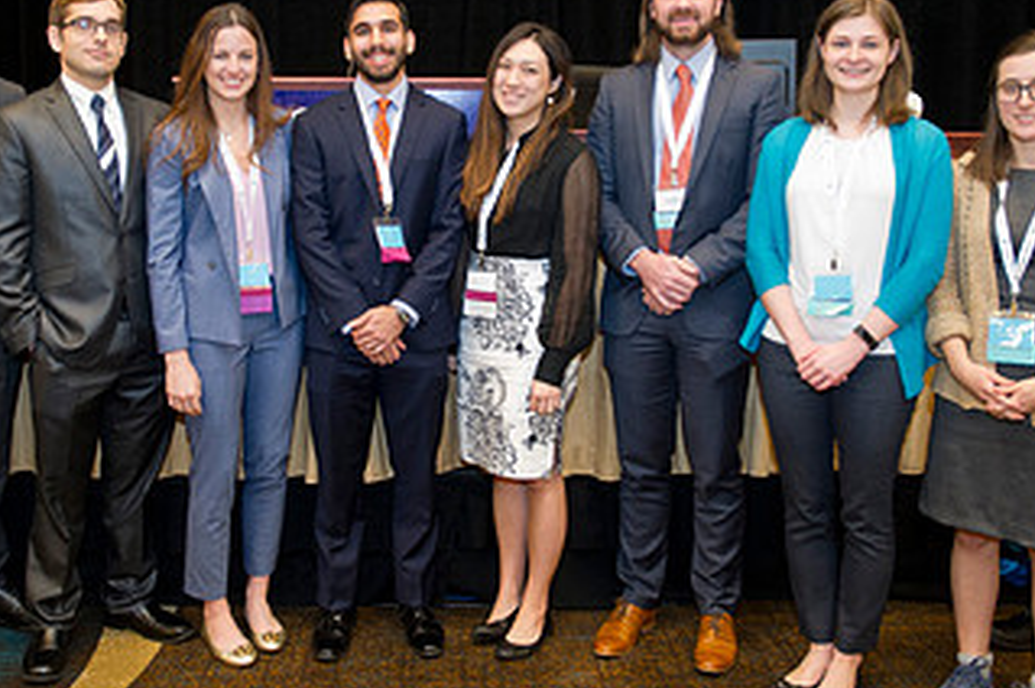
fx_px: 1149
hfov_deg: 48.3
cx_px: 441
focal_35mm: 40
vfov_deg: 33.1
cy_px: 240
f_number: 2.8
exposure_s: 1/80
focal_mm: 22
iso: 1600
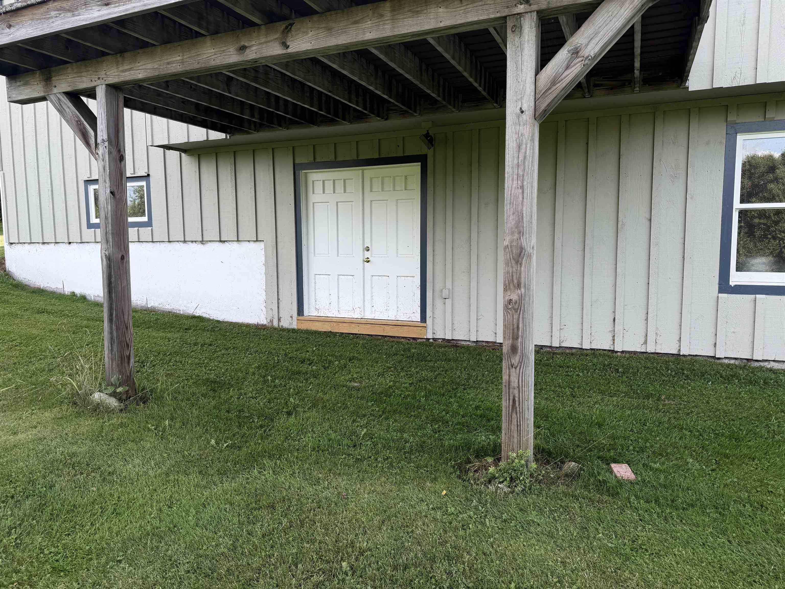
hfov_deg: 71.6
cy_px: 294
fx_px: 544
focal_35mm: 24
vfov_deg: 56.8
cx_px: 392
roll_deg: +0.5
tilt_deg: -5.6
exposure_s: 1/510
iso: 80
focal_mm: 6.76
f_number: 1.78
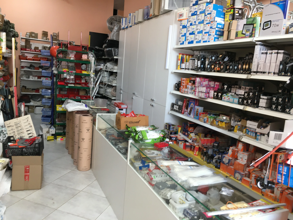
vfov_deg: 48.2
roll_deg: -4.0
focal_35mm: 29
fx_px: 245
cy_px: 110
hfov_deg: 61.7
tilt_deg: -8.6
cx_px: 146
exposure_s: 1/33
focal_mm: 4.15
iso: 64
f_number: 2.2
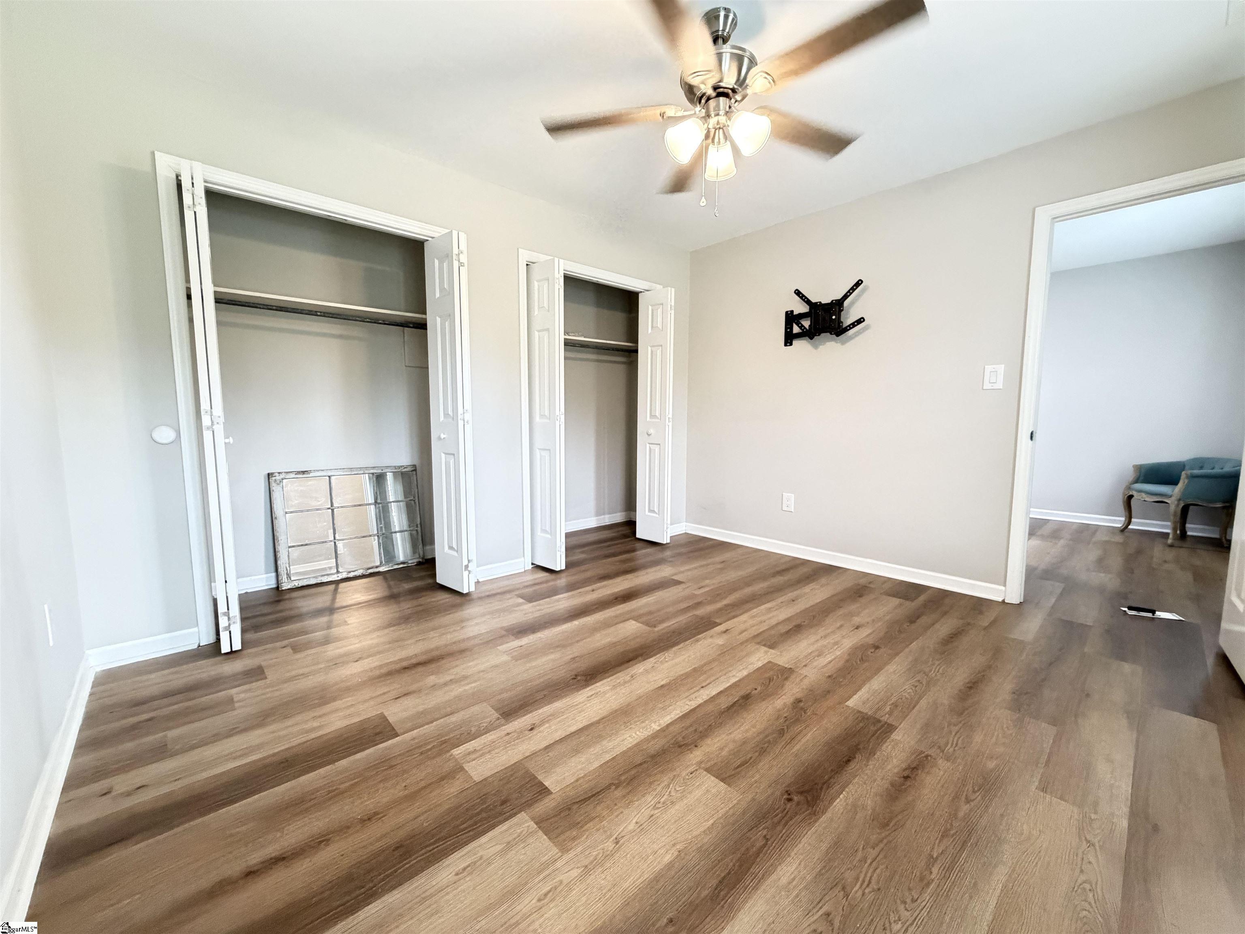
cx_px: 622
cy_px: 467
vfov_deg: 85.7
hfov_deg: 102.1
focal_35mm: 14
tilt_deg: -6.2
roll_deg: +0.5
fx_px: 504
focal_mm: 2.22
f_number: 2.2
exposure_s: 1/60
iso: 640
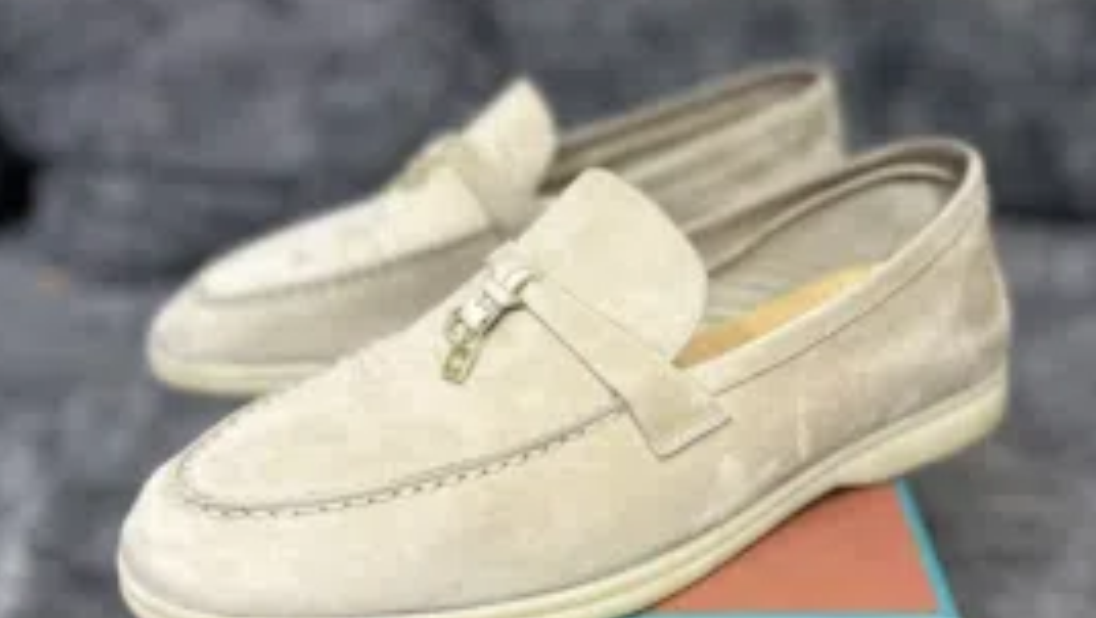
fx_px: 1134
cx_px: 585
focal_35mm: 39
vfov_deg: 30.4
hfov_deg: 51.6
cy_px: 348
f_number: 1.78
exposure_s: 1/50
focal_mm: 6.86
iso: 250
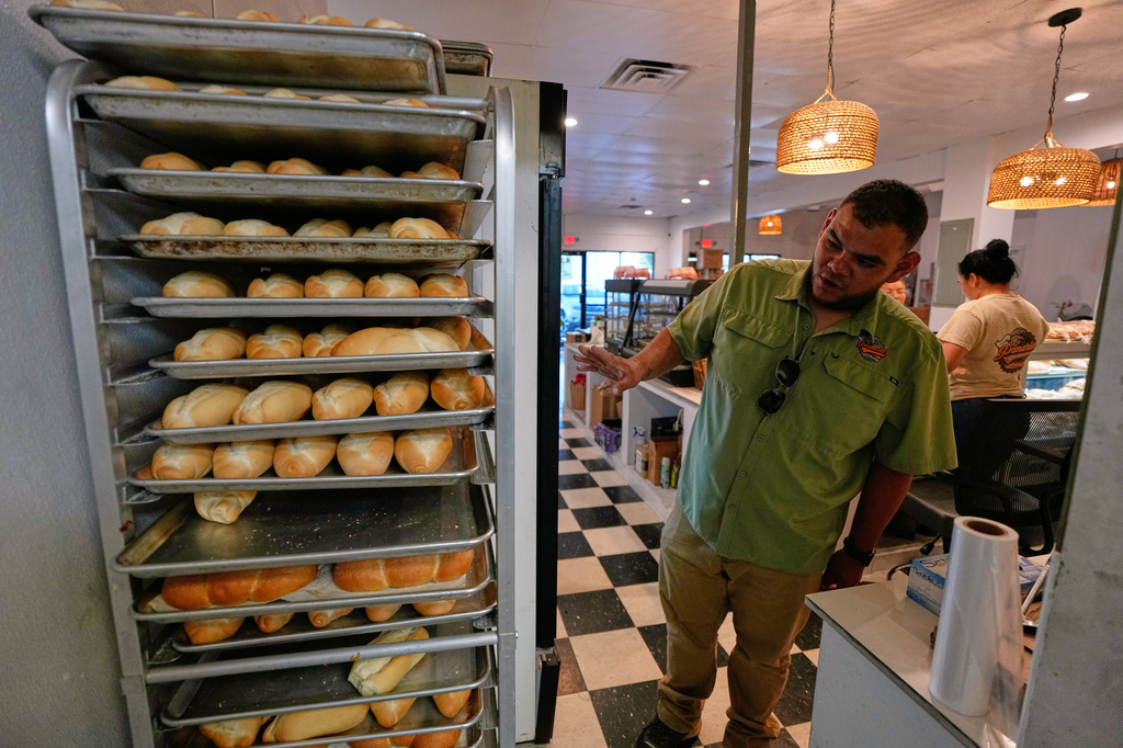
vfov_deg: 73.7
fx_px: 499
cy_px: 374
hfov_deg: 96.8
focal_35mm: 16
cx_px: 562
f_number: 2.8
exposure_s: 1/250
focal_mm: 16
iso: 1250
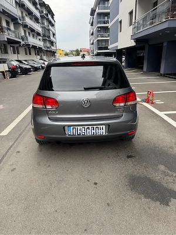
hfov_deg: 56.8
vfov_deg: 71.6
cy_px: 118
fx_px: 163
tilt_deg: -19.0
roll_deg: +1.7
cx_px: 88
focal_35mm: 24
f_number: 1.78
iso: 80
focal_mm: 6.76
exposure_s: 1/707
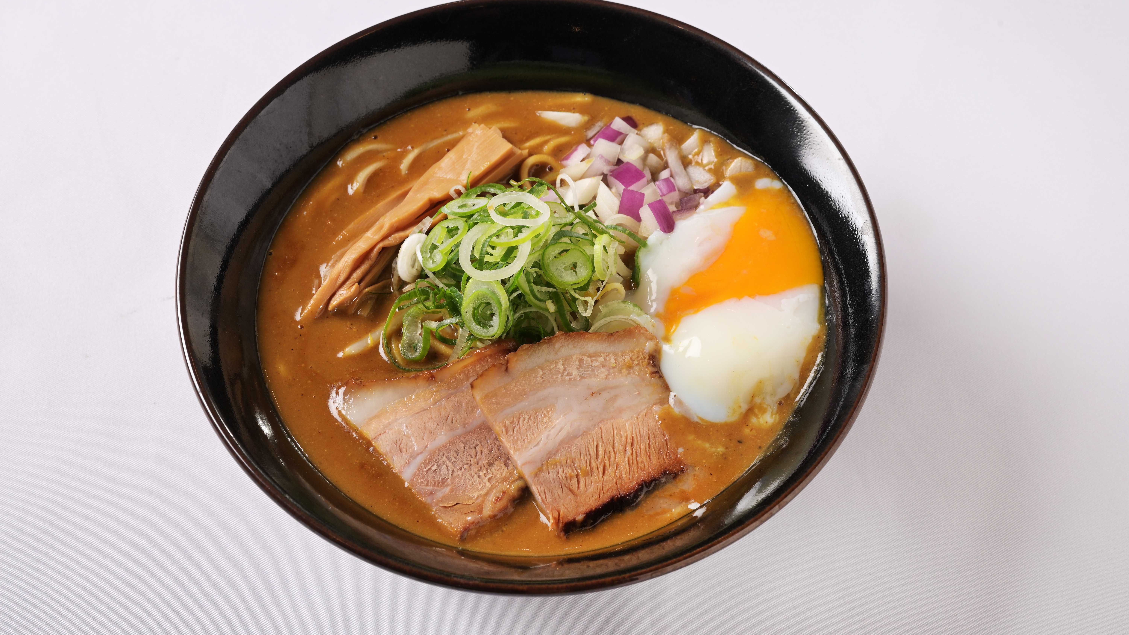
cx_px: 565
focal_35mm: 63
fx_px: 1886
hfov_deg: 33.3
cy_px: 288
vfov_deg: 19.1
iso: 200
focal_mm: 60
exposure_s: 1/125
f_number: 11
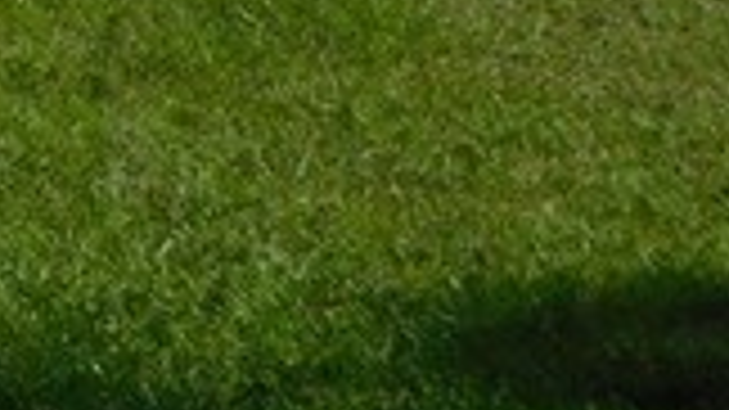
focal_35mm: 310
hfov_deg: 6.3
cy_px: -852
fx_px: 5990
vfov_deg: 3.8
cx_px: -1521
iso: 125
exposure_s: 1/1500
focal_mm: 8
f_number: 3.7
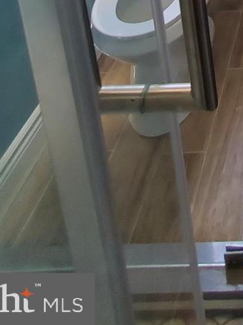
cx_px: 328
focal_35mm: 44
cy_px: -218
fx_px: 412
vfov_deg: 24.9
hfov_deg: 26.9
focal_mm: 1.8
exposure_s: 1/60
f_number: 2.2
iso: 64
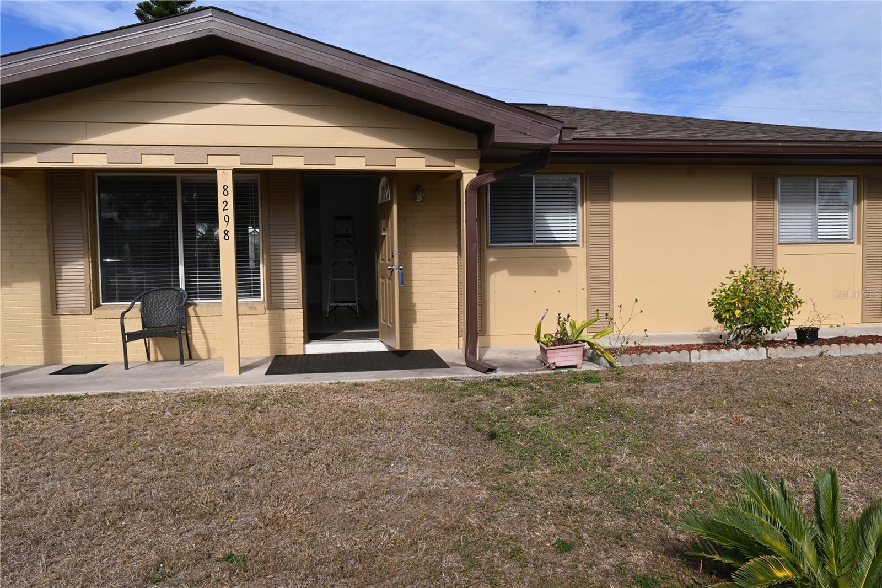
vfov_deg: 47.9
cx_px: 441
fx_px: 661
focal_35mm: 27
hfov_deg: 67.4
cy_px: 294
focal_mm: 18
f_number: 11
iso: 100
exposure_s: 1/200
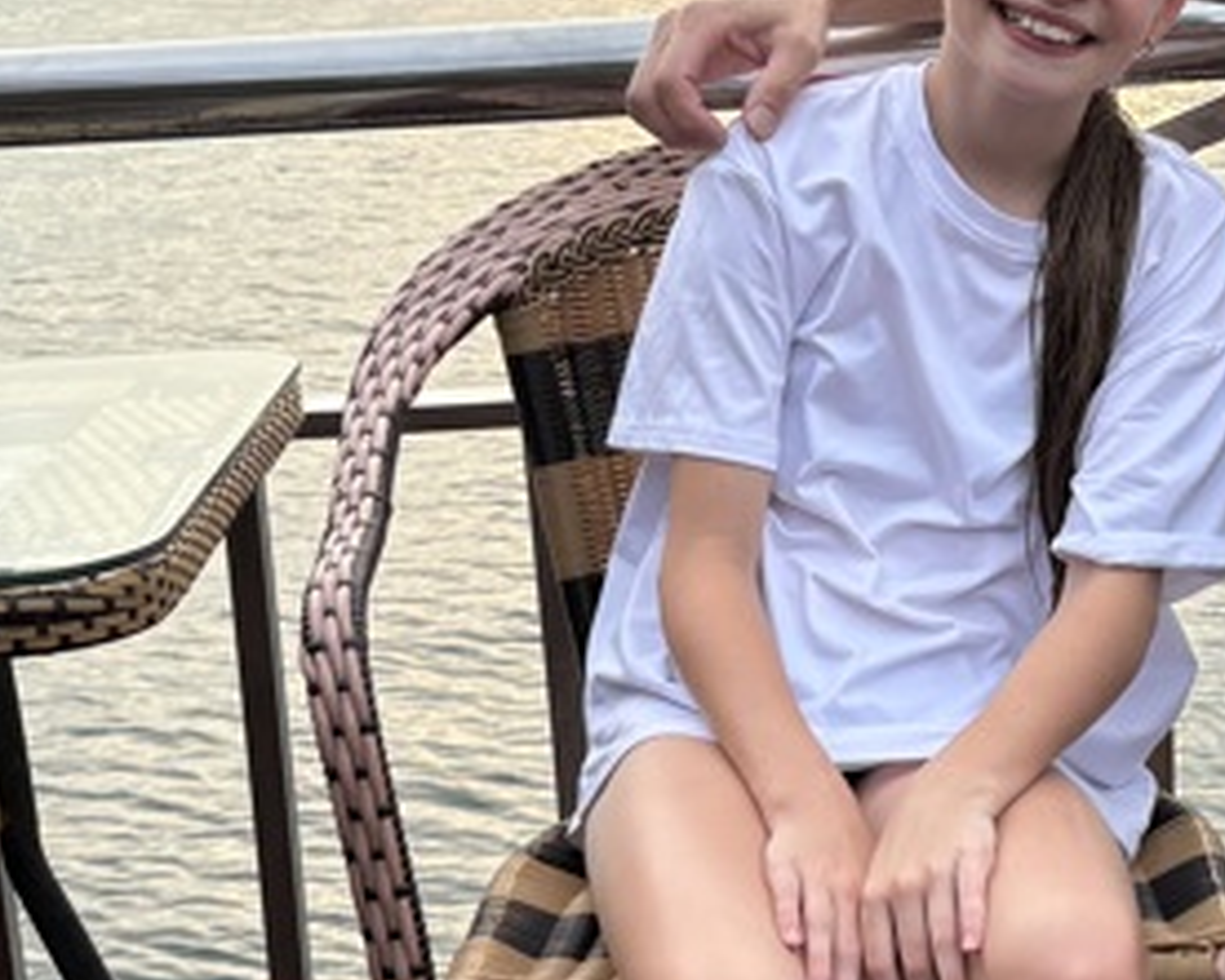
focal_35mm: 94
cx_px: 919
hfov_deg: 20.2
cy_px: 603
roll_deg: +1.0
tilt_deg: -18.7
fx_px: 3409
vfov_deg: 16.4
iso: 64
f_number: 1.6
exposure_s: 1/1032
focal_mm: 5.96
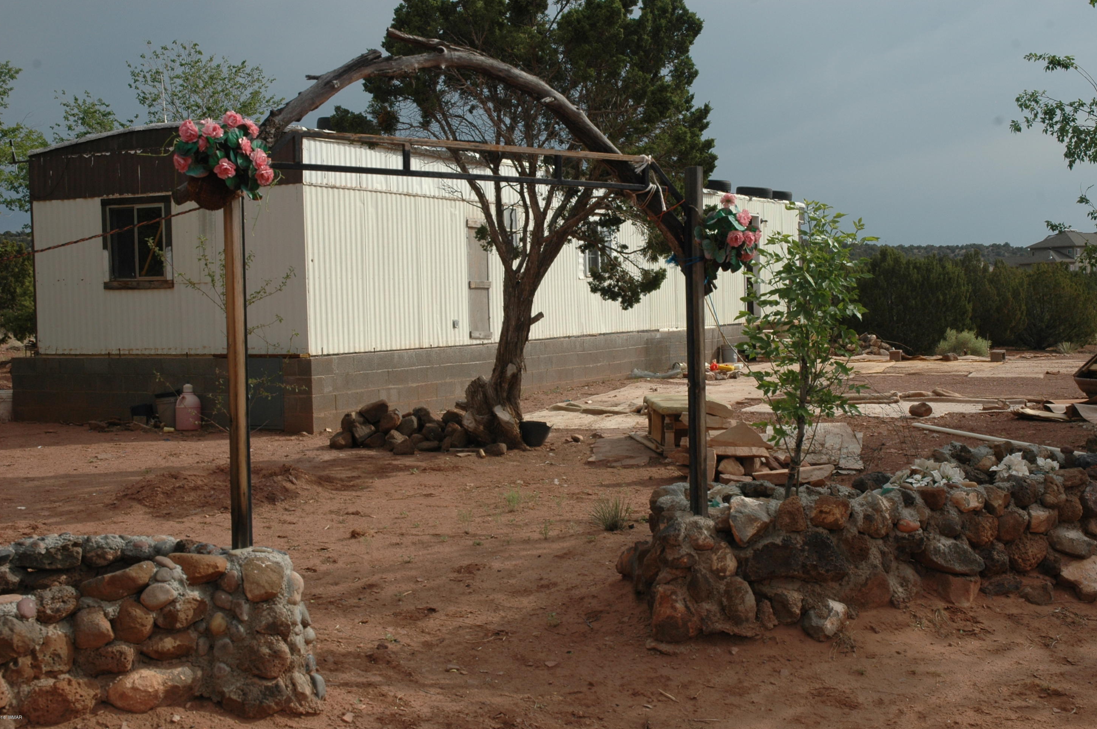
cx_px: 550
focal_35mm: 48
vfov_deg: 28.3
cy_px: 368
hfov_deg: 41.5
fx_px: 1446
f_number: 10
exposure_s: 1/400
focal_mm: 31
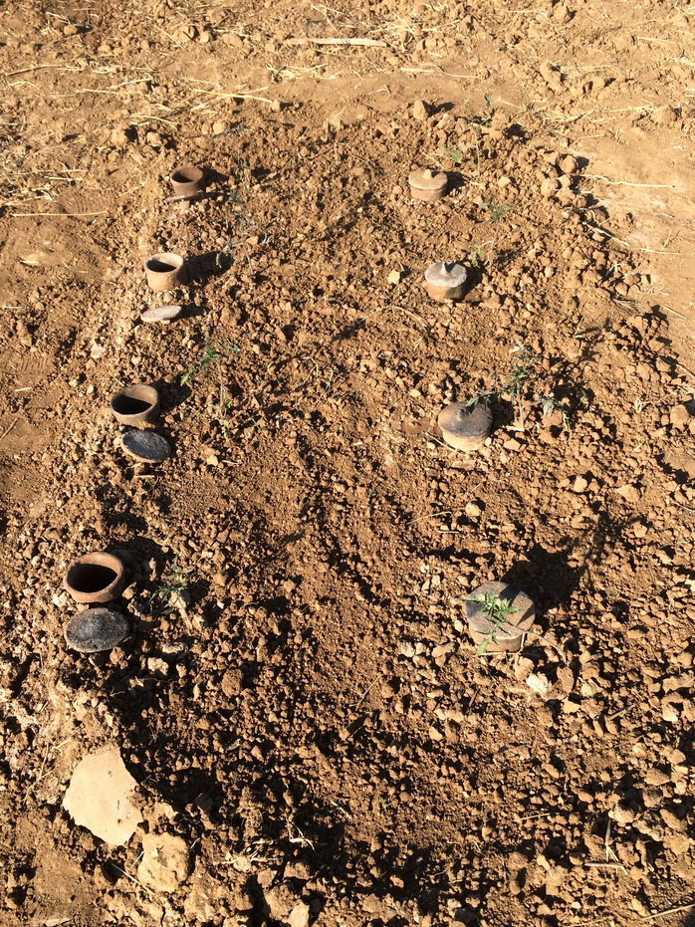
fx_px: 884
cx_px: 358
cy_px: 497
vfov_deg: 55.3
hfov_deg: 42.9
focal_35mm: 33
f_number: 2.2
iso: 32
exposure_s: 1/912
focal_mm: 4.12
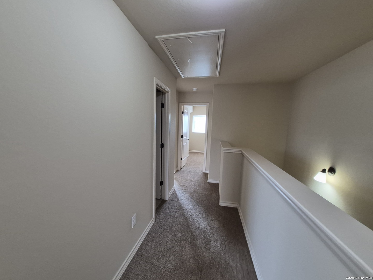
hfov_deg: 106.2
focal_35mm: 13
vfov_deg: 89.9
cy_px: 140
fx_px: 140
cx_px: 186
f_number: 2.2
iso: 400
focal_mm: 1.74
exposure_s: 1/59
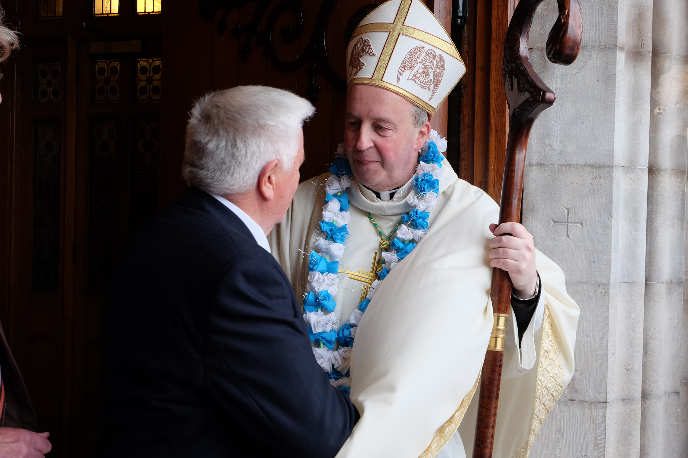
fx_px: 783
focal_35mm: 41
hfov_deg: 47.3
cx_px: 377
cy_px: 213
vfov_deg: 32.6
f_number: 5
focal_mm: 23.2
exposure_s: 1/100
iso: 640
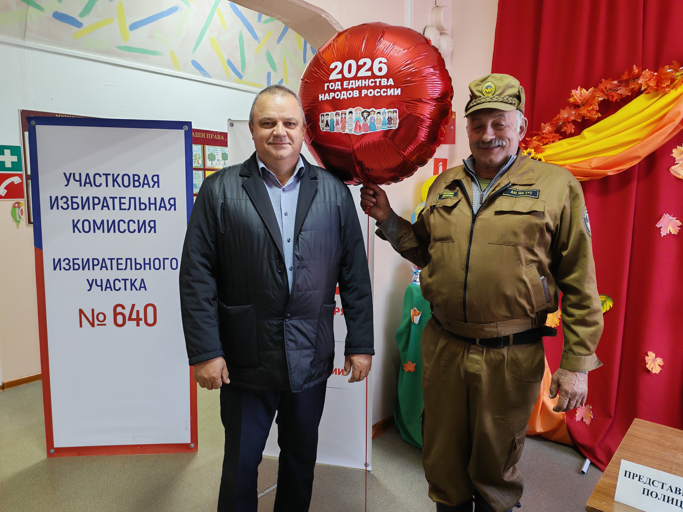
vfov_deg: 51.4
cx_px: 342
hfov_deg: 65.3
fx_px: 533
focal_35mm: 27
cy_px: 256
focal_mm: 6.12
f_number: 1.9
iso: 640
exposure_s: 1/100
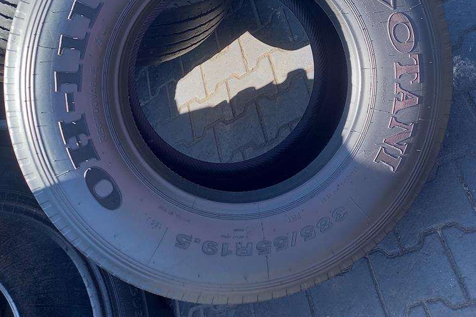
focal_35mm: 35
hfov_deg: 54.4
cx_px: 237
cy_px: 66
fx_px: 463
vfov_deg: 36.6
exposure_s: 1/100
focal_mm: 4.65
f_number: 1.8
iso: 64
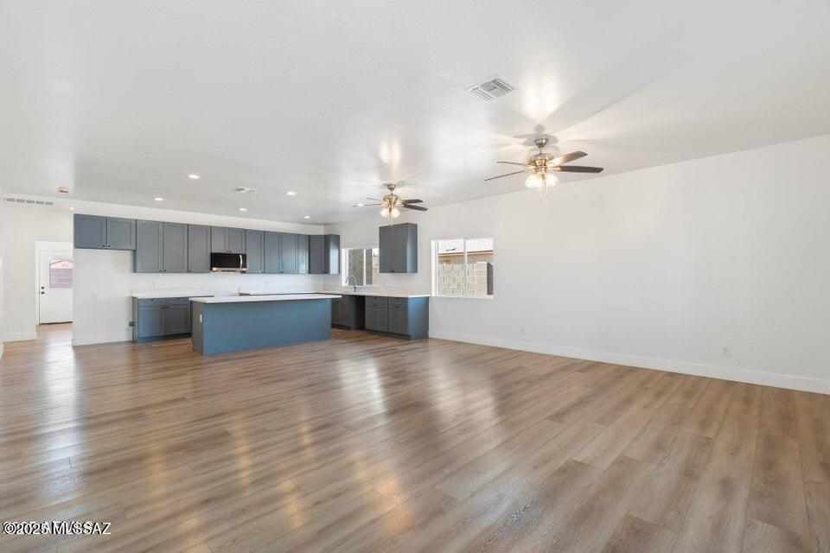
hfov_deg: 96.7
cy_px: 276
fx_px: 369
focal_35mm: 16
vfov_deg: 73.7
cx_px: 415
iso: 800
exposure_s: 1/8
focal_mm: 16
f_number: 8
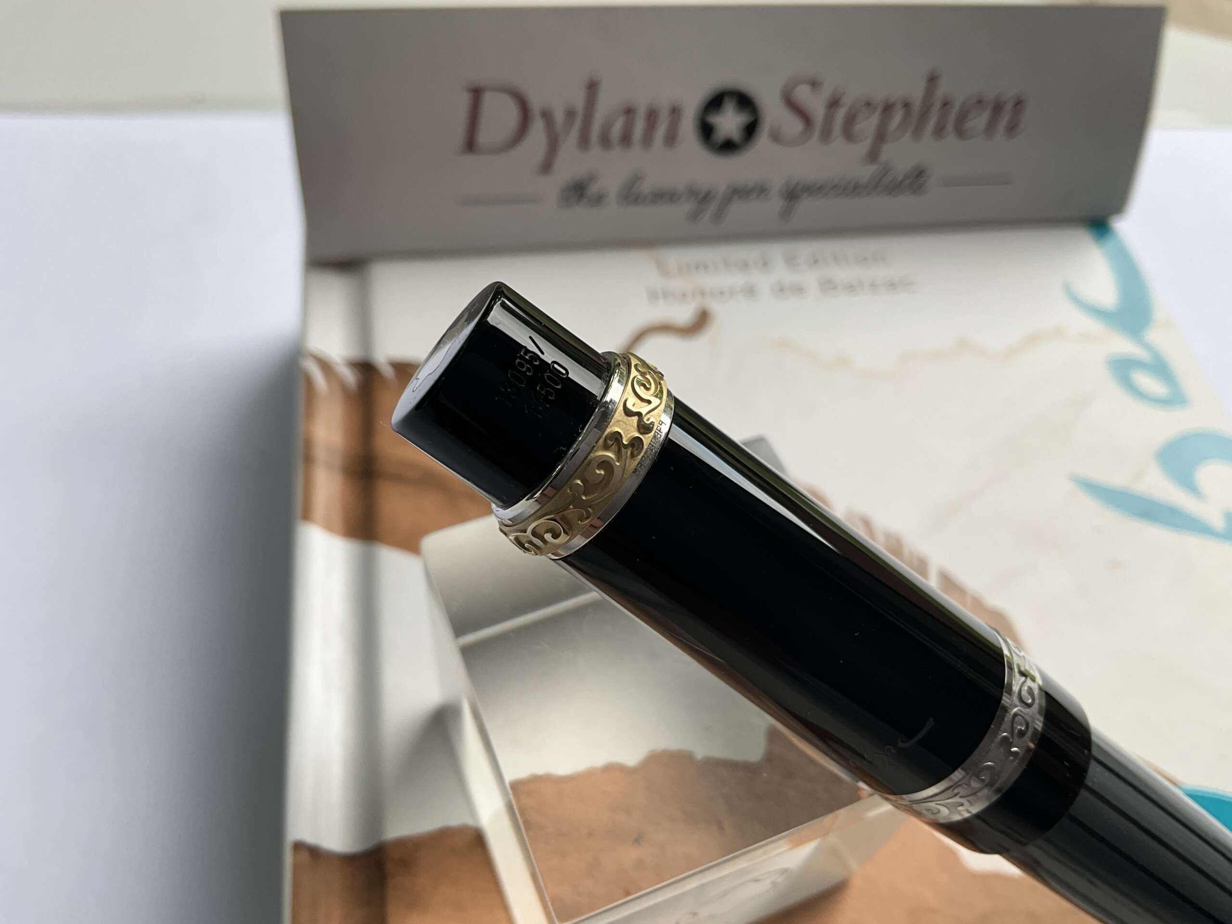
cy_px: 462
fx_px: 1032
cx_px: 616
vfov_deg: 48.2
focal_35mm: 29
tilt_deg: -54.4
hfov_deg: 61.7
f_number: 1.8
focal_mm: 3
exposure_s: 1/141
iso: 20
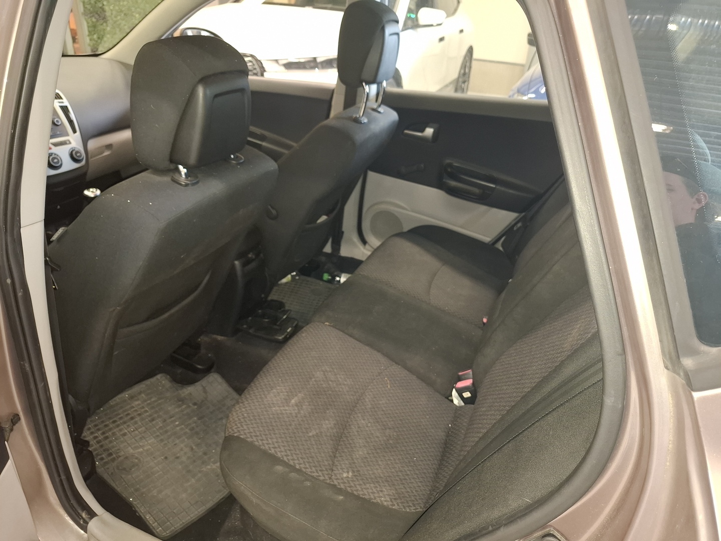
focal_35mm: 23
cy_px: 270
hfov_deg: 73.9
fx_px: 479
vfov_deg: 58.9
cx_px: 360
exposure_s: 1/33
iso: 400
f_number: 1.8
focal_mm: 5.54
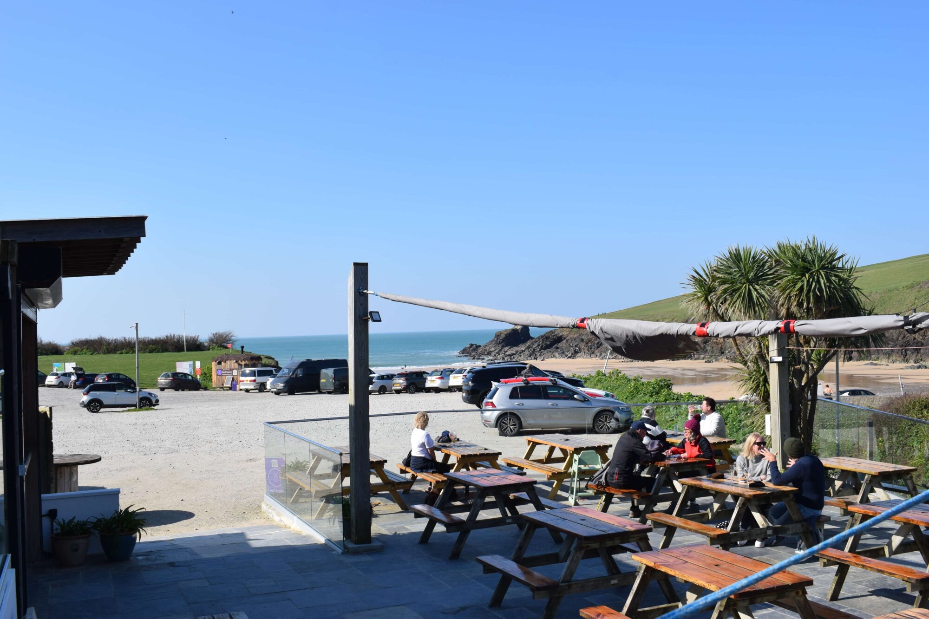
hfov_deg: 53.1
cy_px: 310
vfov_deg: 36.9
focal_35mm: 36
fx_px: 929
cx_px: 464
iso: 200
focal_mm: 24
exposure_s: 1/400
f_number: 10
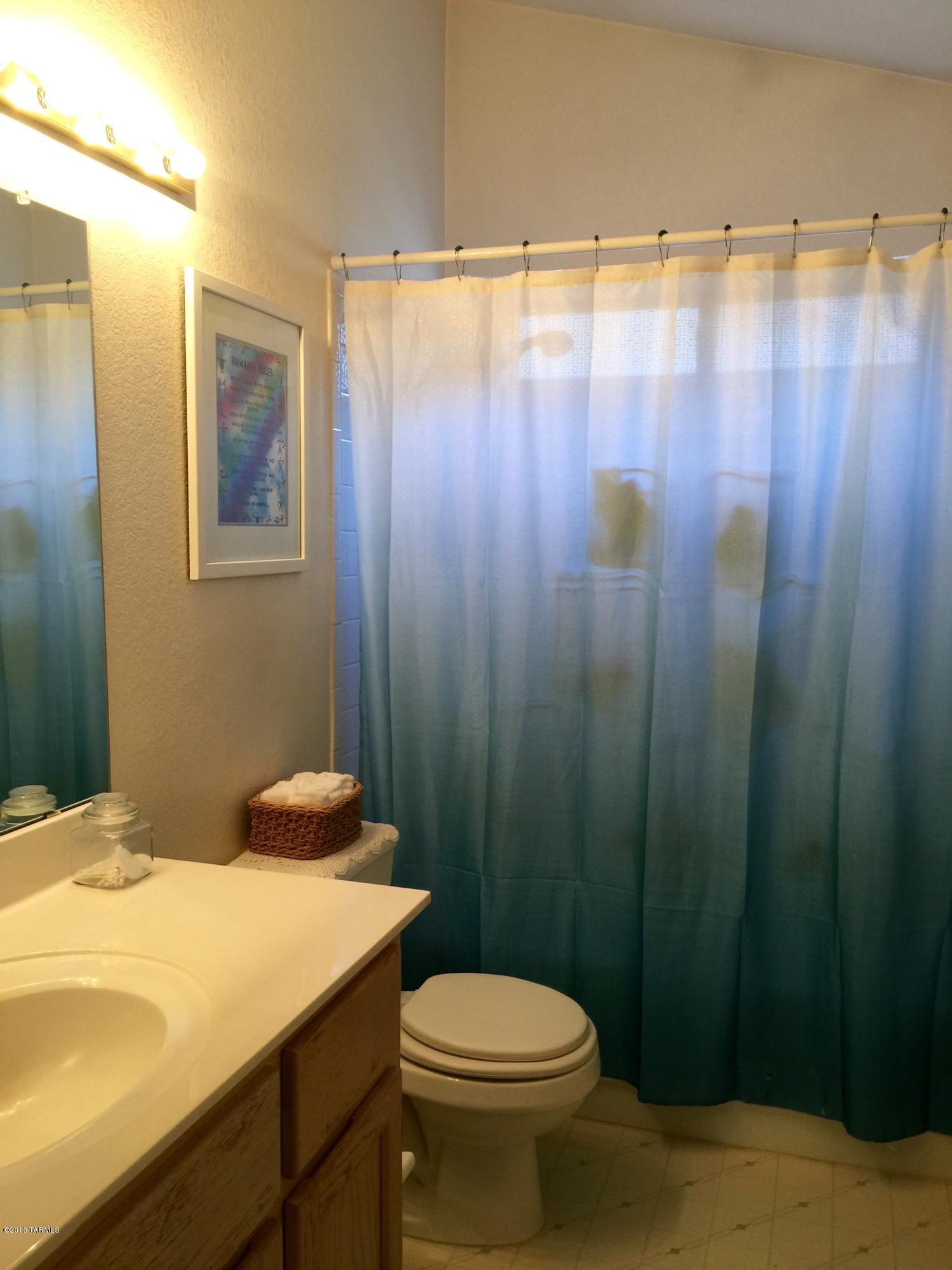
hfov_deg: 48.2
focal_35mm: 29
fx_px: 1063
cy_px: 635
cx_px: 476
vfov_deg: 61.7
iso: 40
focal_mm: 4.15
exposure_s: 1/15
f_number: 2.2
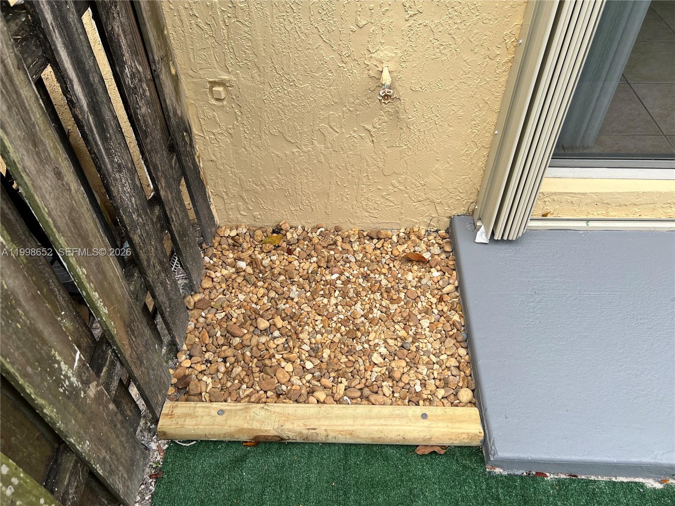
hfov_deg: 67.3
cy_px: 253
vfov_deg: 53.1
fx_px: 507
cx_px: 338
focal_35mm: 26
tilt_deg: -47.1
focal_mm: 5.7
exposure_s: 1/1252
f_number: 1.5
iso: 50
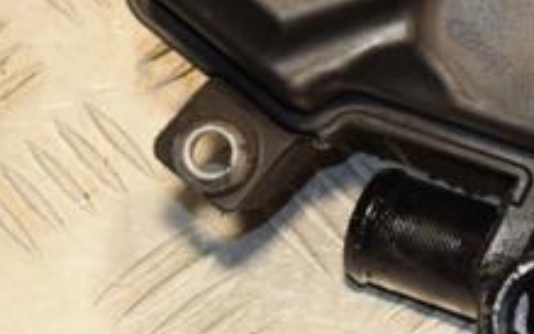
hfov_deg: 10.9
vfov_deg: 6.9
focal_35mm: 188
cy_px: -41
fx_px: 2742
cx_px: 646
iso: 800
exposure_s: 1/160
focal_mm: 45
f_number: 4.8
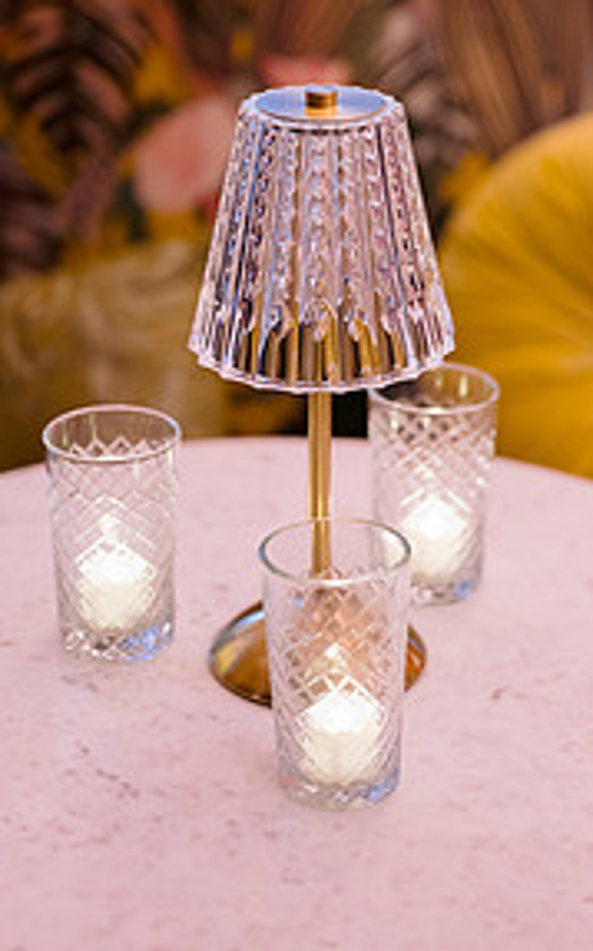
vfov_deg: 25.5
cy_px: 232
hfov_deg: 16.3
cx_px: 391
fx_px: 2072
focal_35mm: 80
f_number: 1.8
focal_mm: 50
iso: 800
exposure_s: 1/40
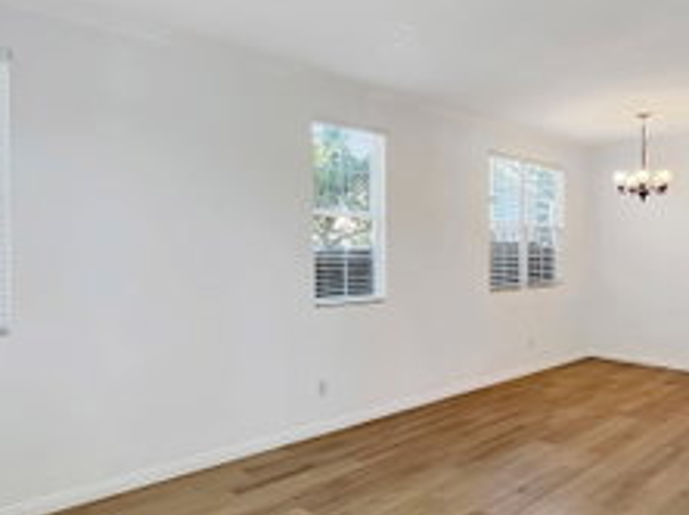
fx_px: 497
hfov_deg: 67.5
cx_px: 461
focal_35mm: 25
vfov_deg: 51.1
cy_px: 419
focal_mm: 1.57
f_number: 1.8
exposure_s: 1/120
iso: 64
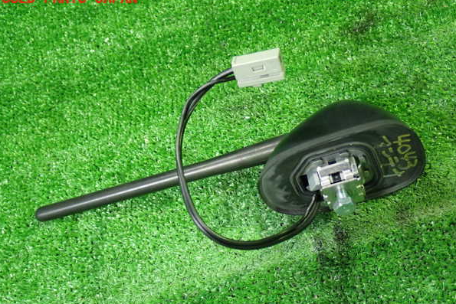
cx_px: 228
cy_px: 161
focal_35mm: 43
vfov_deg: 31.2
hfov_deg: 45.4
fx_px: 545
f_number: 2.8
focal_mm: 7.31
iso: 800
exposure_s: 1/30
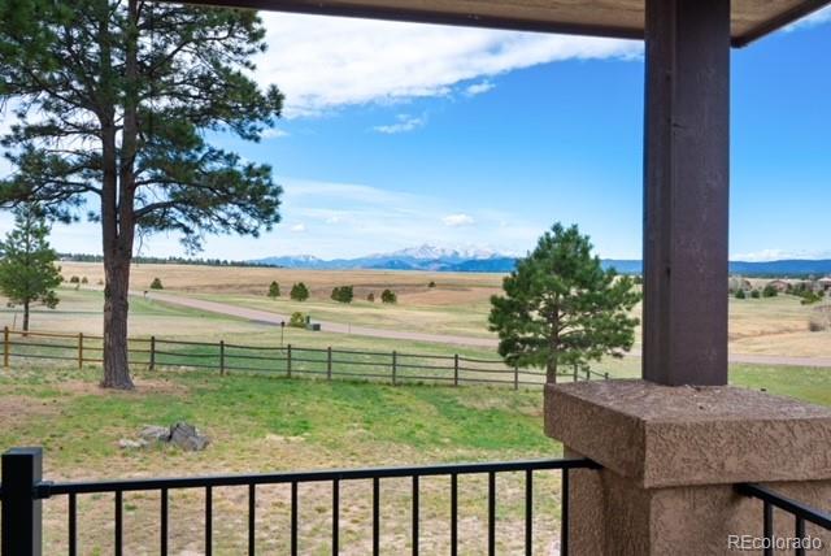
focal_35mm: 30
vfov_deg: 43.7
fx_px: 693
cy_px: 278
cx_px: 416
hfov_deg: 61.9
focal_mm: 30
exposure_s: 1/80
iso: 400
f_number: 8
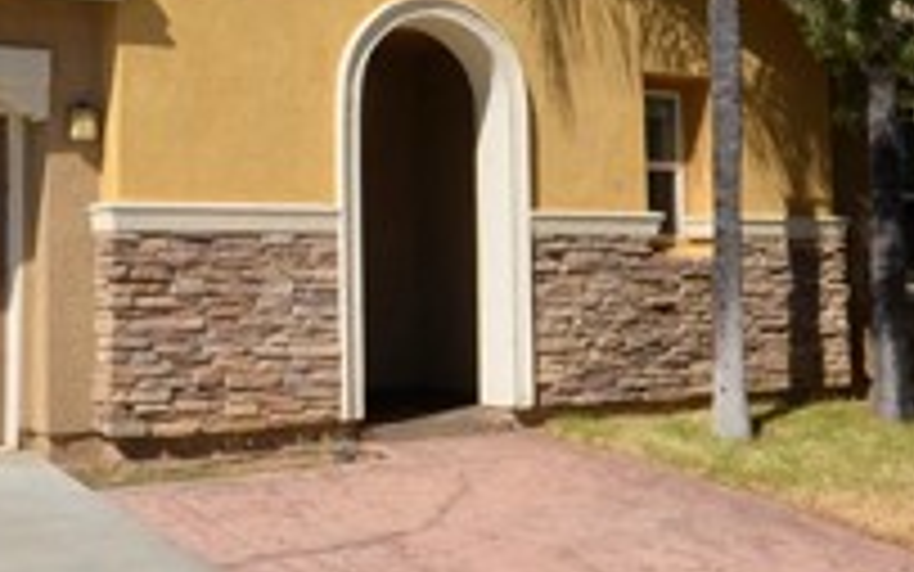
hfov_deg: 41.4
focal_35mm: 48
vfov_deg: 26.6
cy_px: 167
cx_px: 320
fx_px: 1196
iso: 100
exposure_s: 1/200
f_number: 11
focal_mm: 10
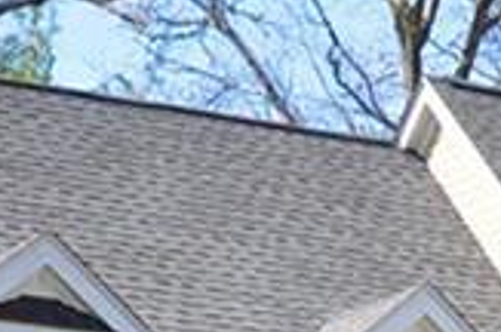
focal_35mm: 189
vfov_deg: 6.8
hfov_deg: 10.4
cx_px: 821
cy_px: 819
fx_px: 2625
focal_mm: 20
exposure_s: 1/500
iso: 640
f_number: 9
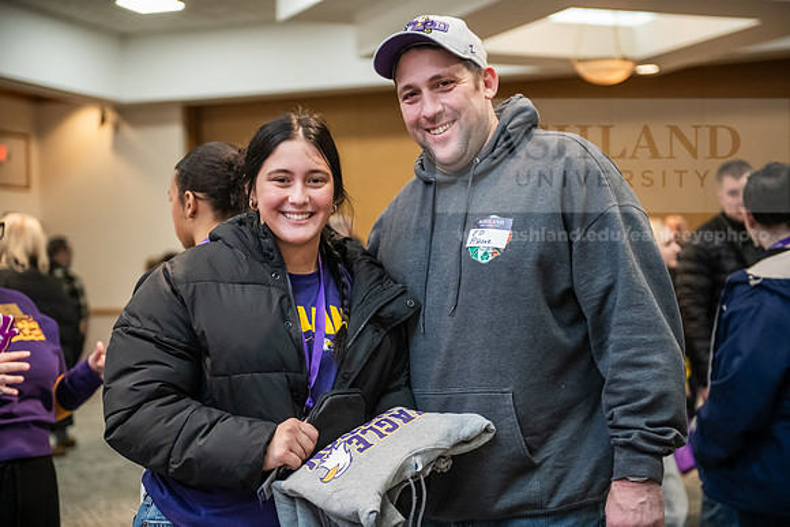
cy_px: 264
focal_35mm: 60
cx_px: 395
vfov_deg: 22.6
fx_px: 1317
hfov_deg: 33.4
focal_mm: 60
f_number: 2.8
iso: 2500
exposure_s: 1/200
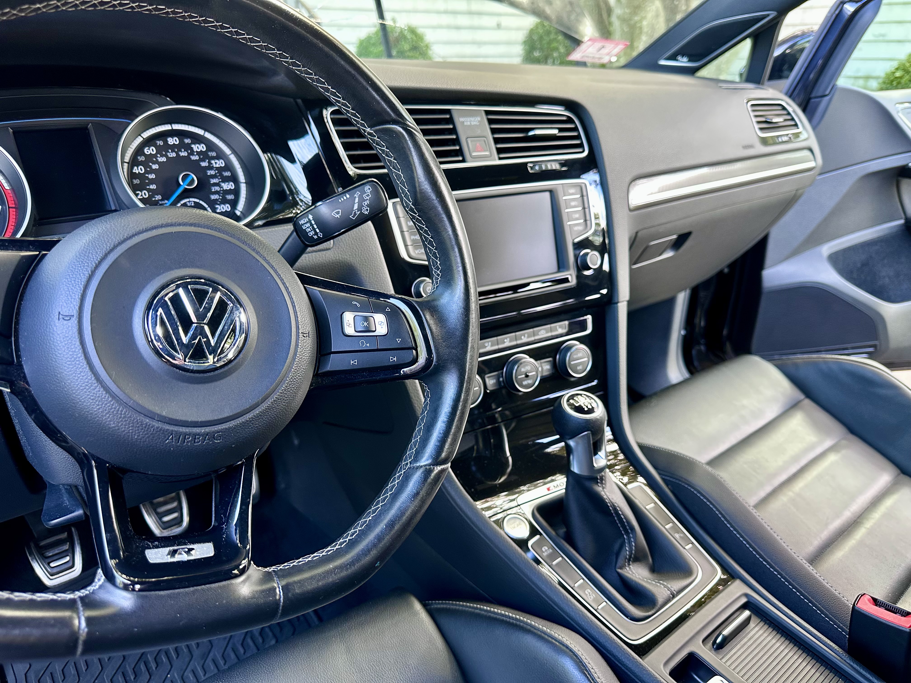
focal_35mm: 24
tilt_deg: -23.4
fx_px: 632
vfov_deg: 56.8
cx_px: 456
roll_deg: +0.5
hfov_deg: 71.6
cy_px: 342
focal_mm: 6.86
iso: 250
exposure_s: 1/60
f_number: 1.78
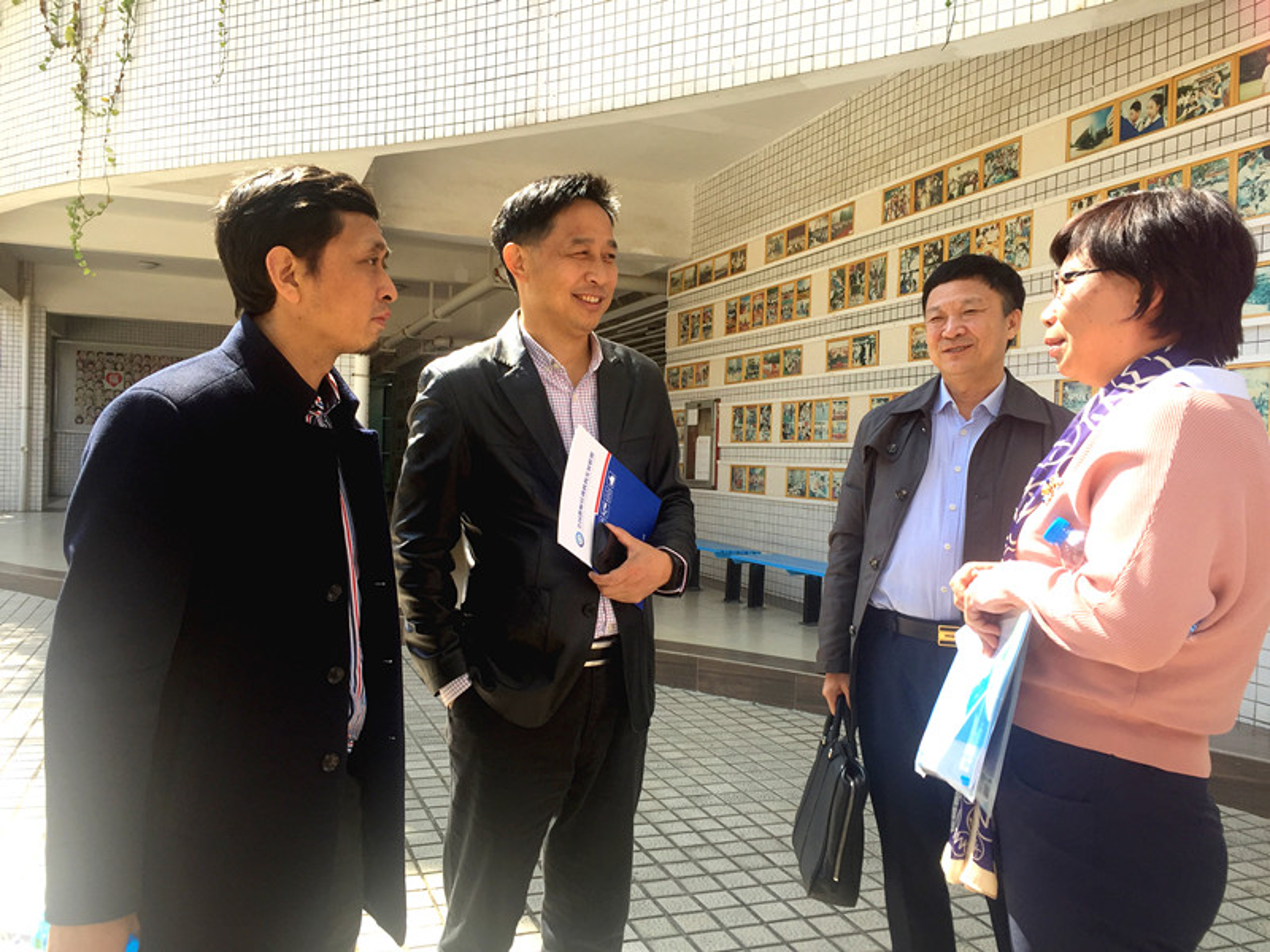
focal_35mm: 29
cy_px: 476
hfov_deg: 61.7
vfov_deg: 48.2
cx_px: 635
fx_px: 1064
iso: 32
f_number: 2.2
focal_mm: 4.15
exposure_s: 1/408
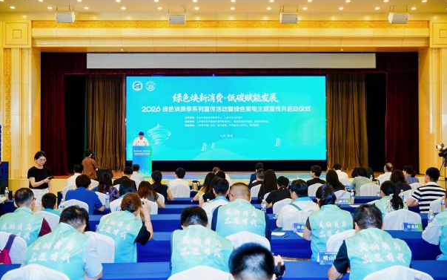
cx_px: 224
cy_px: 147
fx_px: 520
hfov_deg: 46.5
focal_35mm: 43
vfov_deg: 30.1
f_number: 5
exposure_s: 1/161
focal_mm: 41.7
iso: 2000
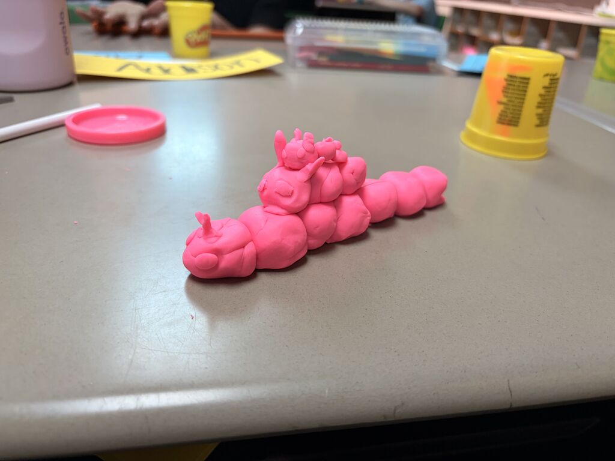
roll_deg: -4.1
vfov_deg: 53.1
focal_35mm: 26
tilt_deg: -26.7
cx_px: 308
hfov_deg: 67.3
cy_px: 230
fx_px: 462
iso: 200
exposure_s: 1/60
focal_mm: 5.96
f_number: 1.6
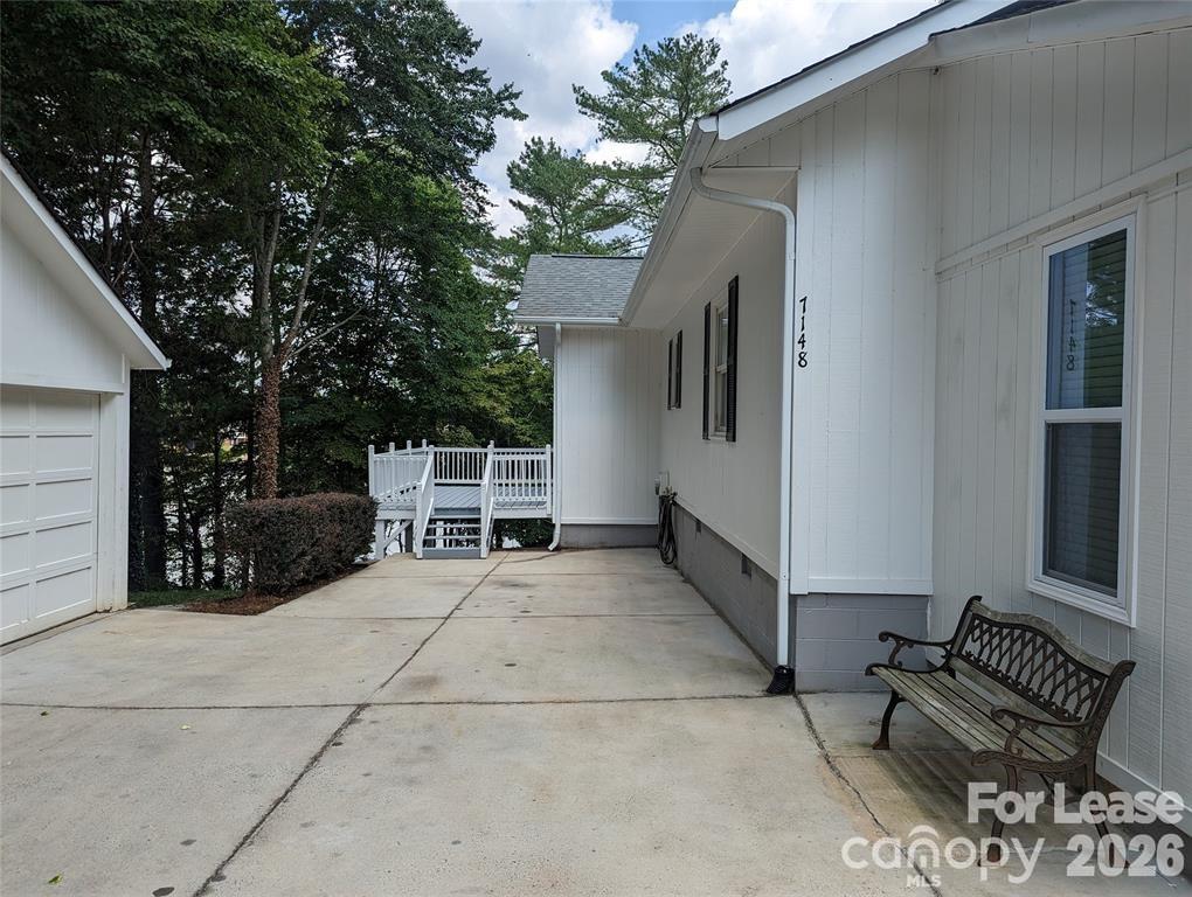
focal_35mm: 24
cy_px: 448
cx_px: 596
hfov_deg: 71.5
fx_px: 828
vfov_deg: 56.9
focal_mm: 6.81
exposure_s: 1/1689
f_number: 1.85
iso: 44
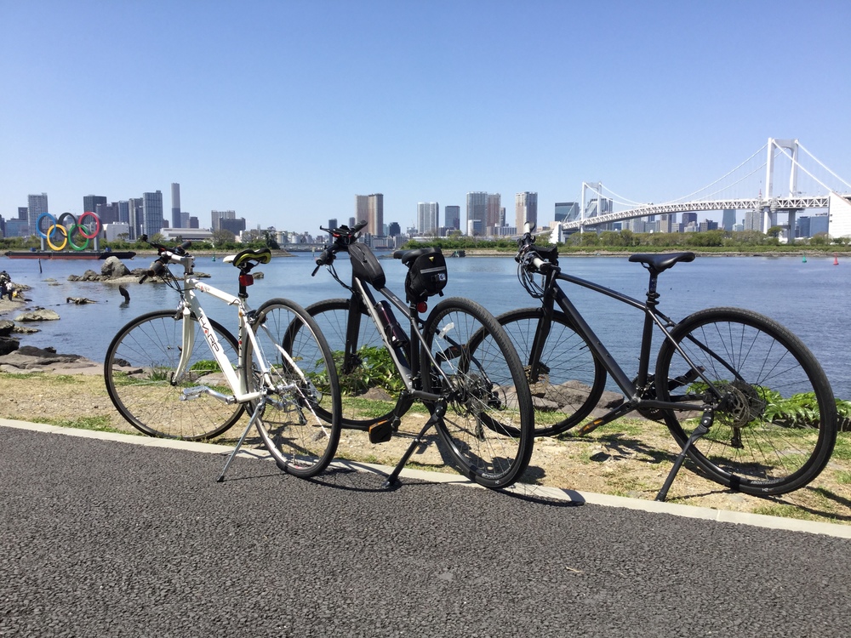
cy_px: 319
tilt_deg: -7.4
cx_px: 426
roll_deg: -1.4
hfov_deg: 58.4
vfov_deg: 45.4
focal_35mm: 31
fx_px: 762
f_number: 2.4
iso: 25
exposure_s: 1/815
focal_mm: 3.3
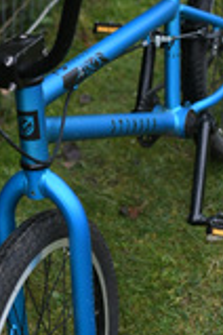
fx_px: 1022
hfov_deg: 12.5
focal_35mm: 110
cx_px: 98
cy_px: 133
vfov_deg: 18.6
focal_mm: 35
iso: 320
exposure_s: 1/400
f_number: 2.5
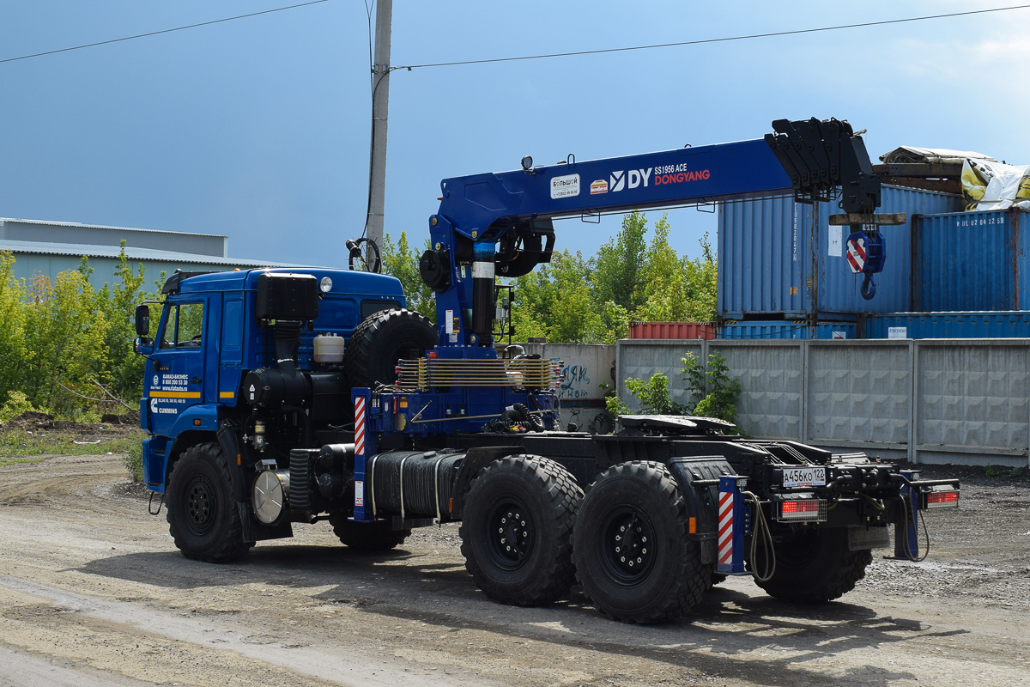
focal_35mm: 45
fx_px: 1287
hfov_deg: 43.6
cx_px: 515
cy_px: 344
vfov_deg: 29.9
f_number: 10
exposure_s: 1/400
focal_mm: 30
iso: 200
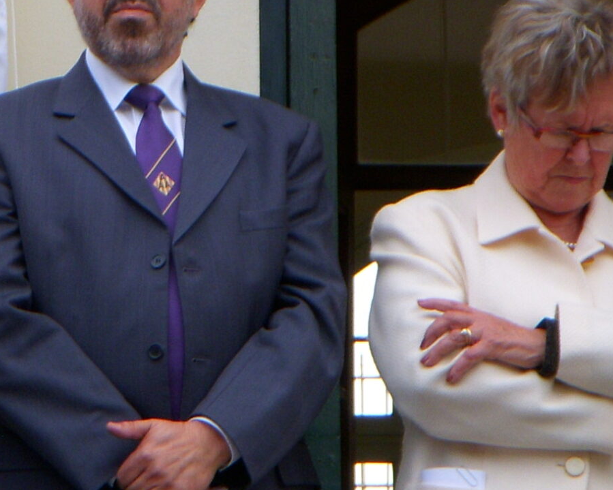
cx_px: 30
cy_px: 123
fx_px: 5751
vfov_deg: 4.9
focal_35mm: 317
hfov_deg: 6.1
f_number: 4.2
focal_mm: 18.9
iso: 100
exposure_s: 1/200
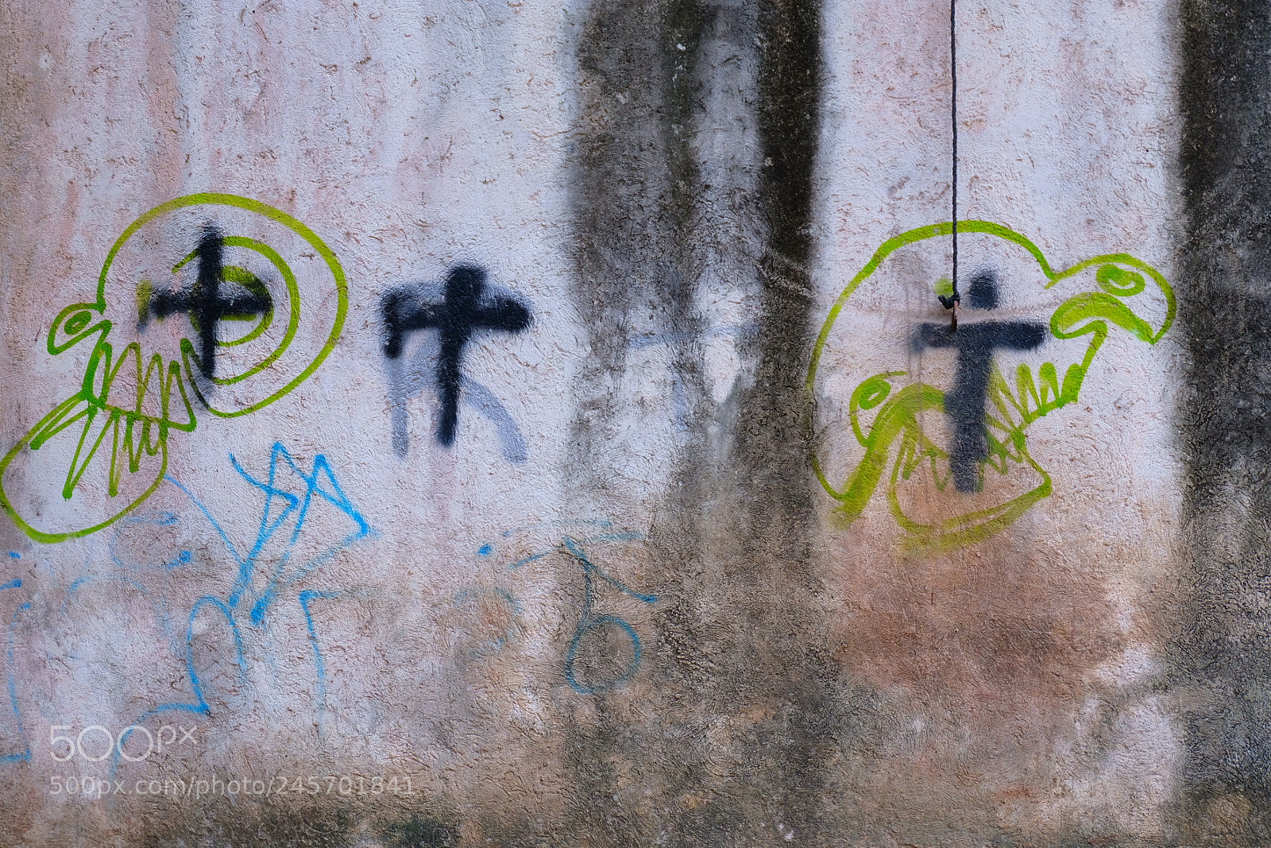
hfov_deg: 41.9
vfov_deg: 28.7
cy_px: 424
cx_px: 636
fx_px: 1659
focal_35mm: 47
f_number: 4.7
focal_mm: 31
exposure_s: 1/25
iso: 800
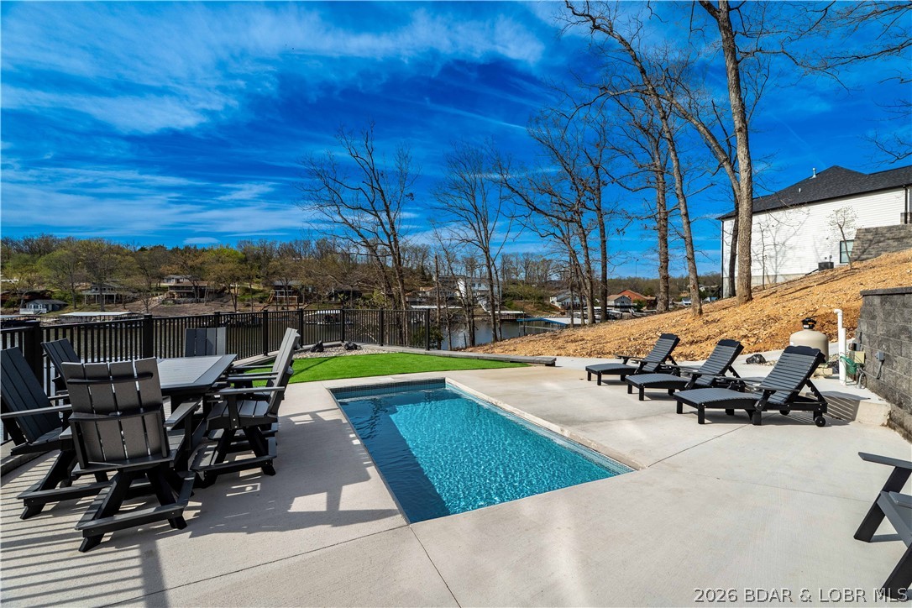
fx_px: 405
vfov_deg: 73.7
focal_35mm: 16
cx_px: 456
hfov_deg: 96.7
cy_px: 304
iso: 320
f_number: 8
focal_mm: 16
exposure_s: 1/4000
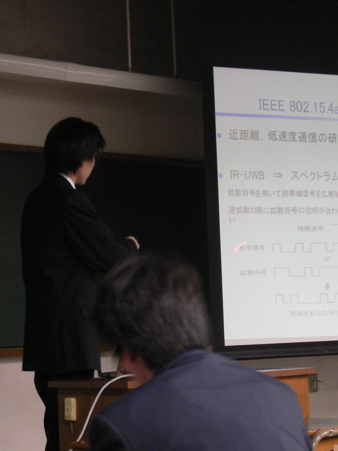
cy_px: 226
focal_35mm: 99
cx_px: 184
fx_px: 1289
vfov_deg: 19.8
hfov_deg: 14.9
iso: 200
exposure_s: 1/8
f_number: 4.2
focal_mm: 12.3
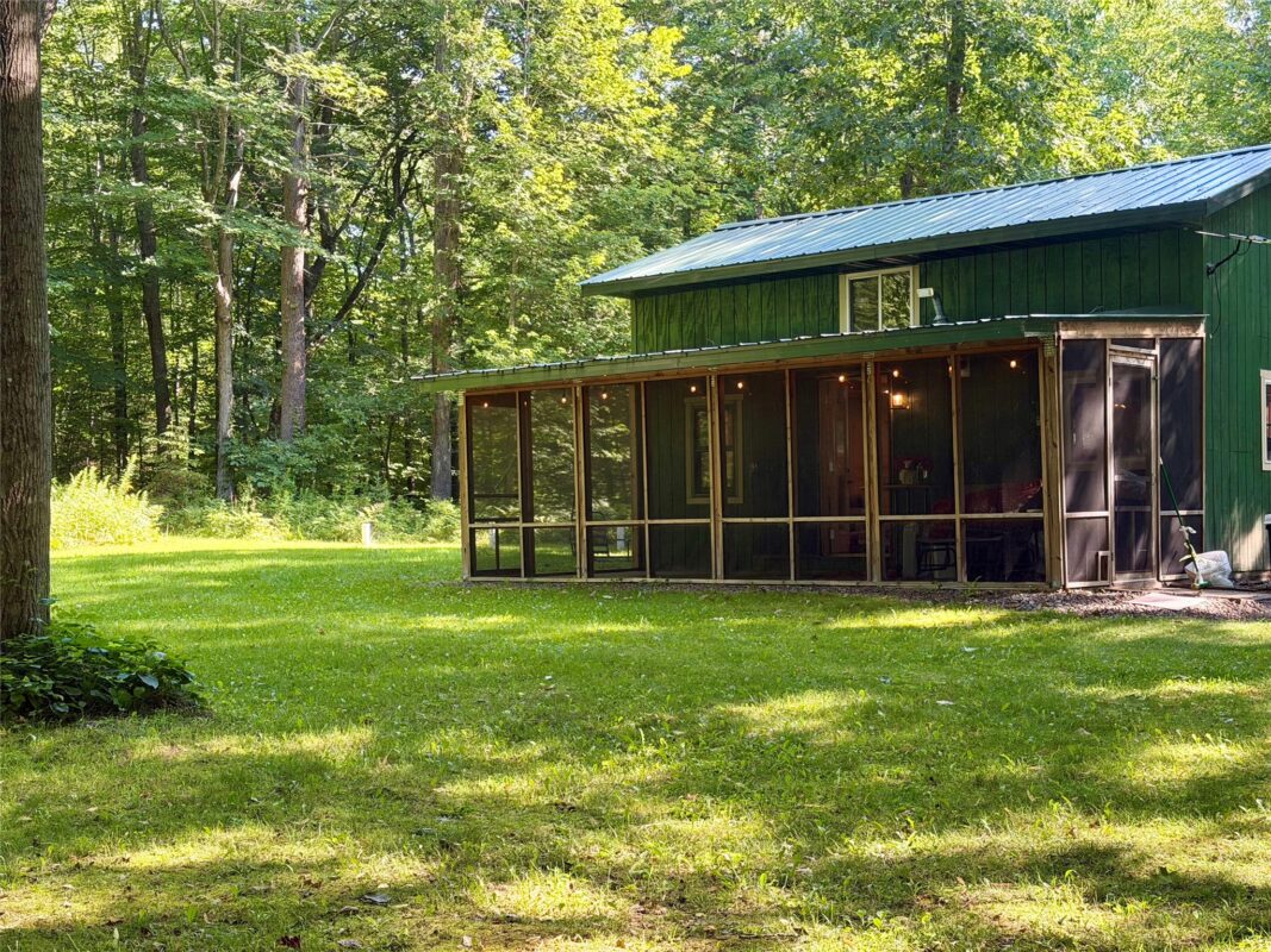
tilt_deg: +0.7
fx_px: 1762
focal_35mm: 48
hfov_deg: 39.7
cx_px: 636
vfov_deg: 30.3
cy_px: 476
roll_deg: +1.1
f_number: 1.78
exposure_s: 1/204
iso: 125
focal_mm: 6.76
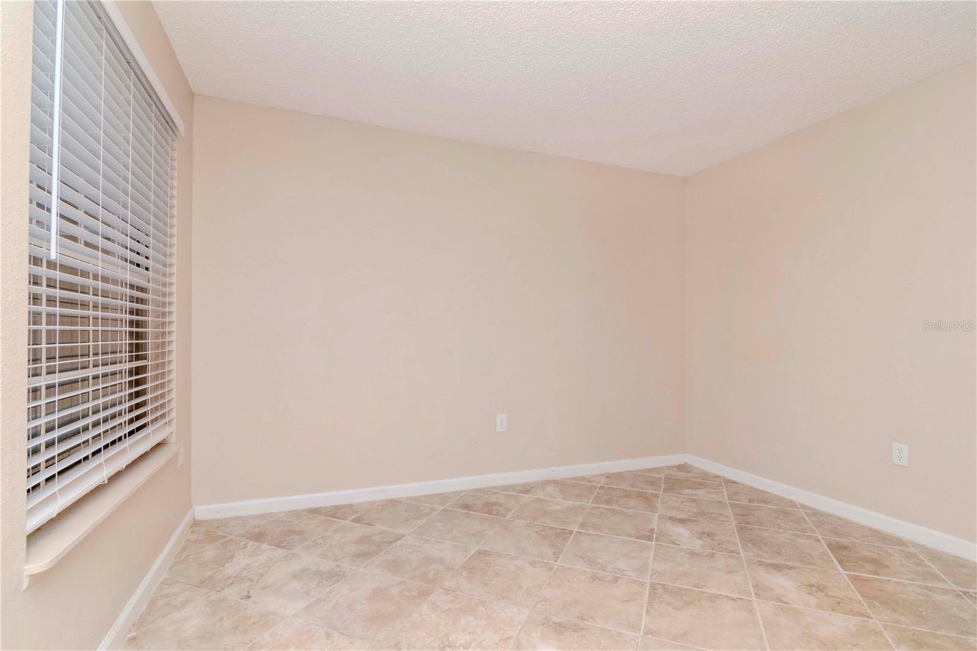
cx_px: 488
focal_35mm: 16
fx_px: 448
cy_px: 326
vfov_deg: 72.0
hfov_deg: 95.0
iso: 640
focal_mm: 11
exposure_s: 1/100
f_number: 14
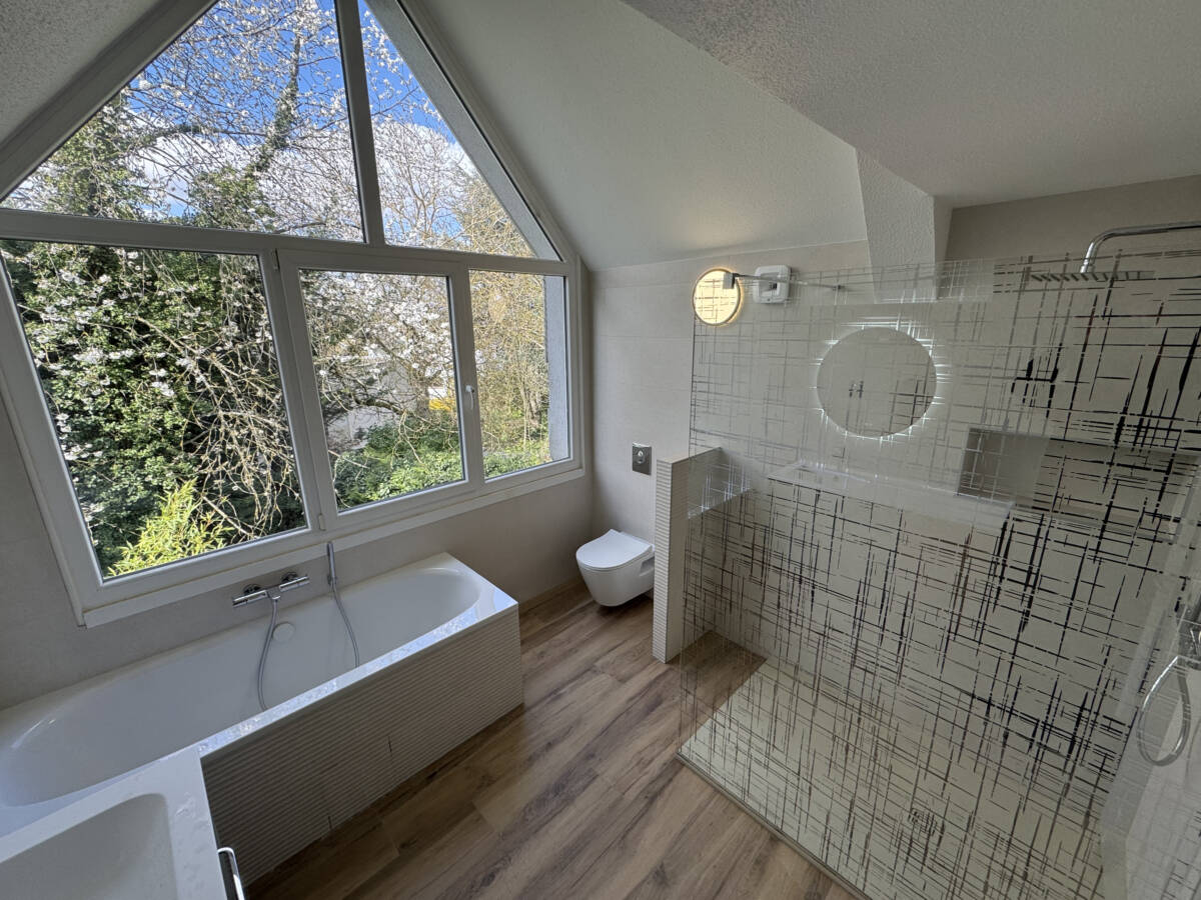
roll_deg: +0.2
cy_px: 450
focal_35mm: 14
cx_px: 600
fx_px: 486
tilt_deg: -15.5
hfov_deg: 102.1
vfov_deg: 85.7
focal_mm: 2.22
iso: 40
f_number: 2.2
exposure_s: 1/197
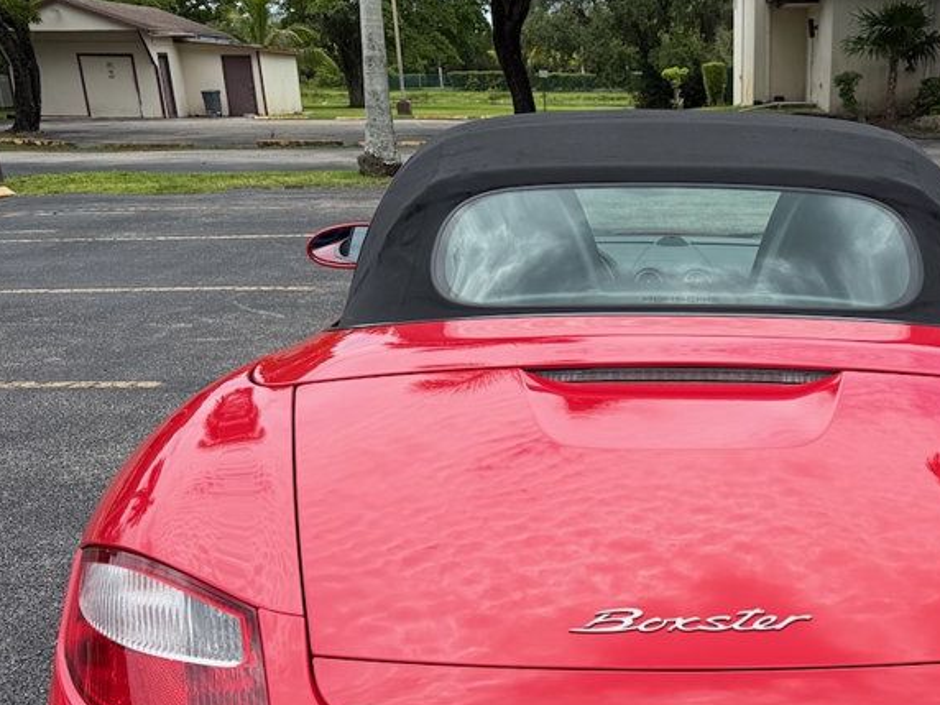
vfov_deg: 32.2
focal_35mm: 43
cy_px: 618
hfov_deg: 42.6
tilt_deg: -24.4
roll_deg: +0.7
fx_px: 1168
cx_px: 700
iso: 80
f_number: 1.78
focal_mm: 6.76
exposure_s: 1/2703
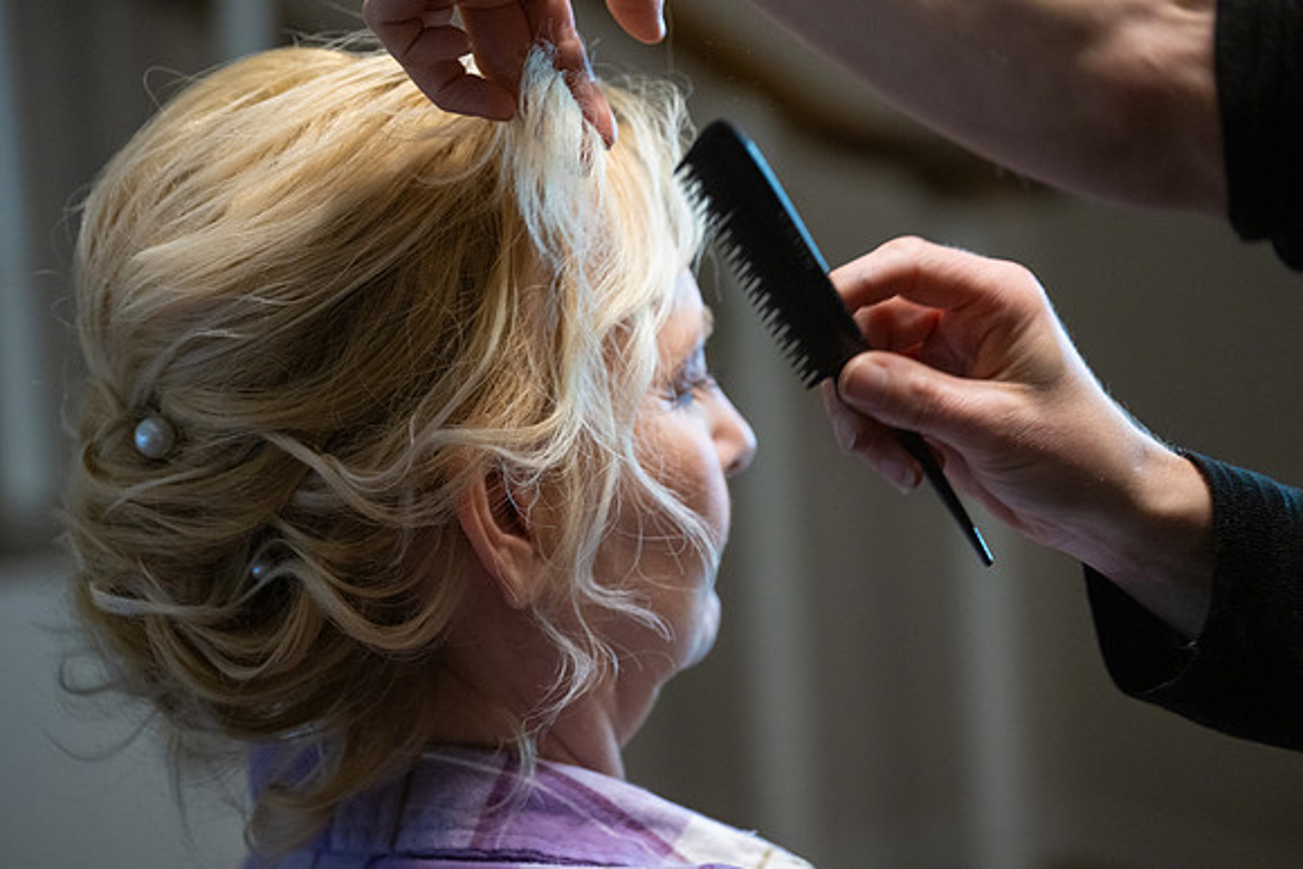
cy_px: 434
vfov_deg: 11.4
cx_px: 652
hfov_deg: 17.1
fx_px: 4344
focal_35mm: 120
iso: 3200
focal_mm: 120
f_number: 4
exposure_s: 1/160
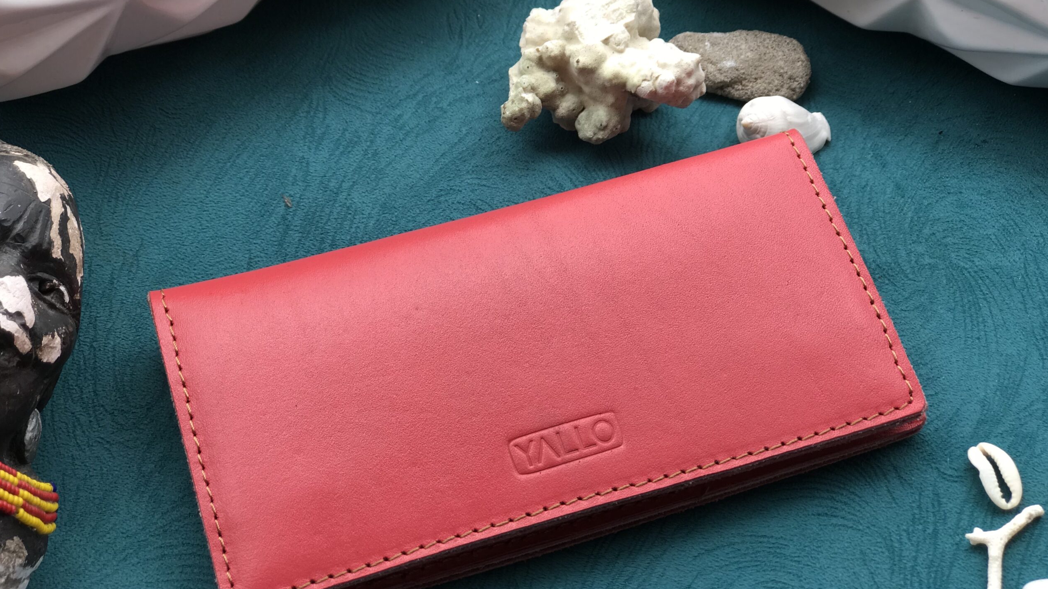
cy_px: 216
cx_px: 528
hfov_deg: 33.3
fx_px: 1751
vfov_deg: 19.1
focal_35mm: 63
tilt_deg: -51.3
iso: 20
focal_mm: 6.6
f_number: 2.8
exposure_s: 1/175
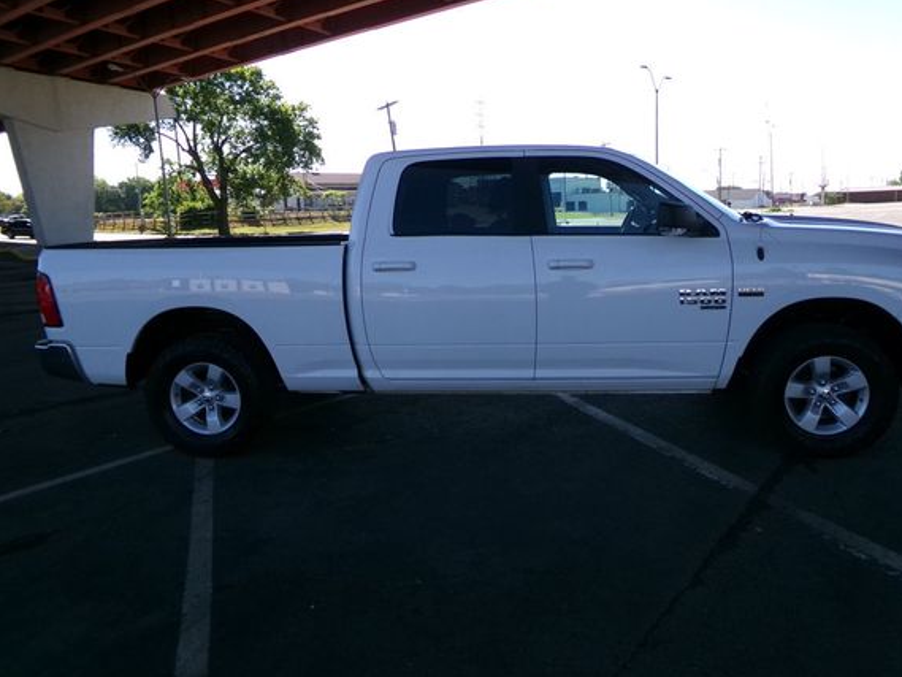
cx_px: 504
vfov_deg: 51.3
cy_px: 314
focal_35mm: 27
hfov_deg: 65.1
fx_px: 704
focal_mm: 4.3
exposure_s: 1/60
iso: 138
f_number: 11.07
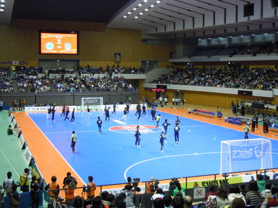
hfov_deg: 38.9
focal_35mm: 49
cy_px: 95
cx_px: 142
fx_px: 393
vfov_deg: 29.6
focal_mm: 8.1
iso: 400
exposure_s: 1/50
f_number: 3.8
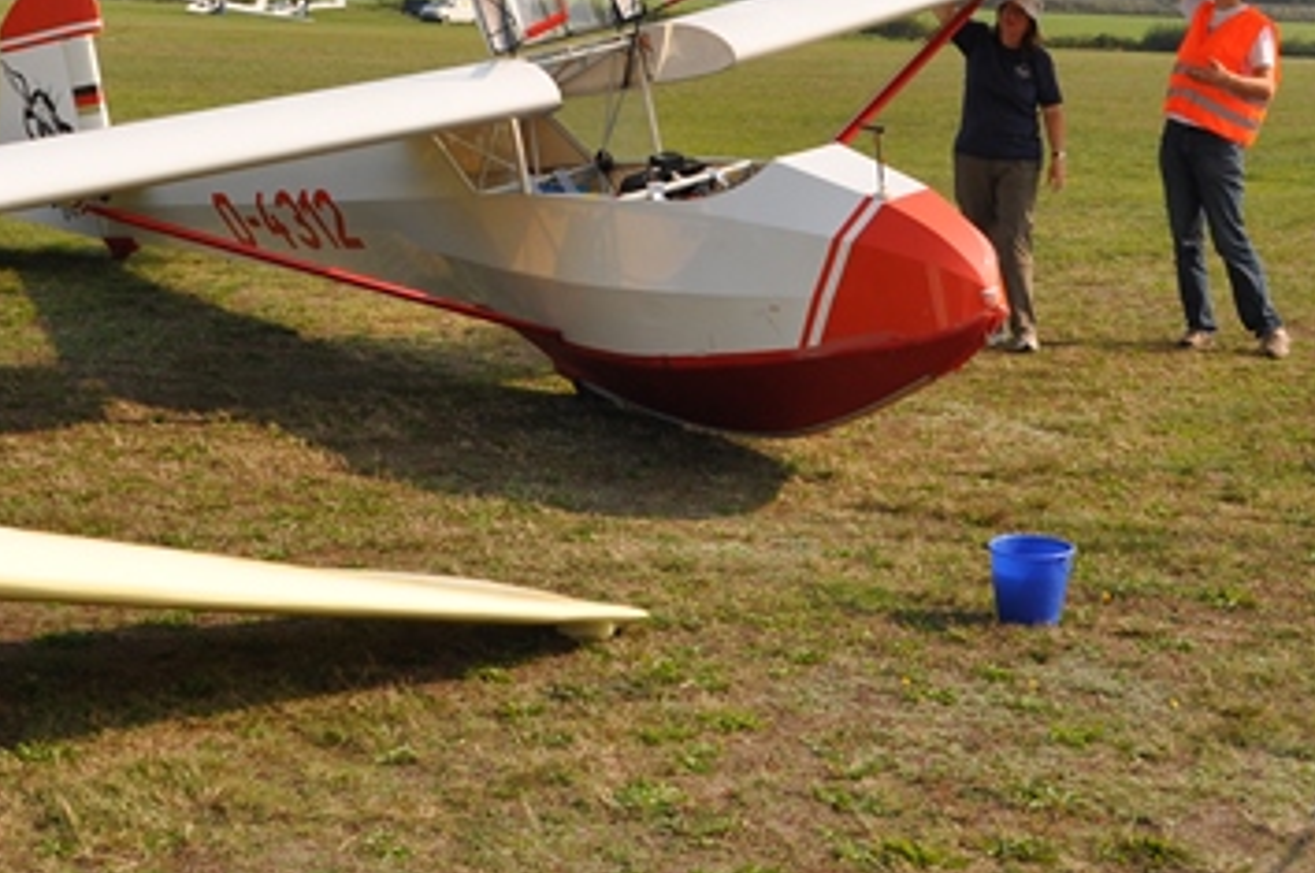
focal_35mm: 71
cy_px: 28
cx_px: 345
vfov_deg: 18.7
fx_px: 2595
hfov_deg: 28.1
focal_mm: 21
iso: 400
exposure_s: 1/1500
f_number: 6.7
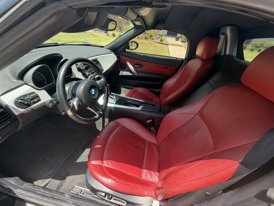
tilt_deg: -34.7
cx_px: 137
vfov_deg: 85.7
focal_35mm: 14
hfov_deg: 102.1
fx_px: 111
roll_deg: -5.9
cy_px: 103
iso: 40
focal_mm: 2.22
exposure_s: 1/147
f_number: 2.2
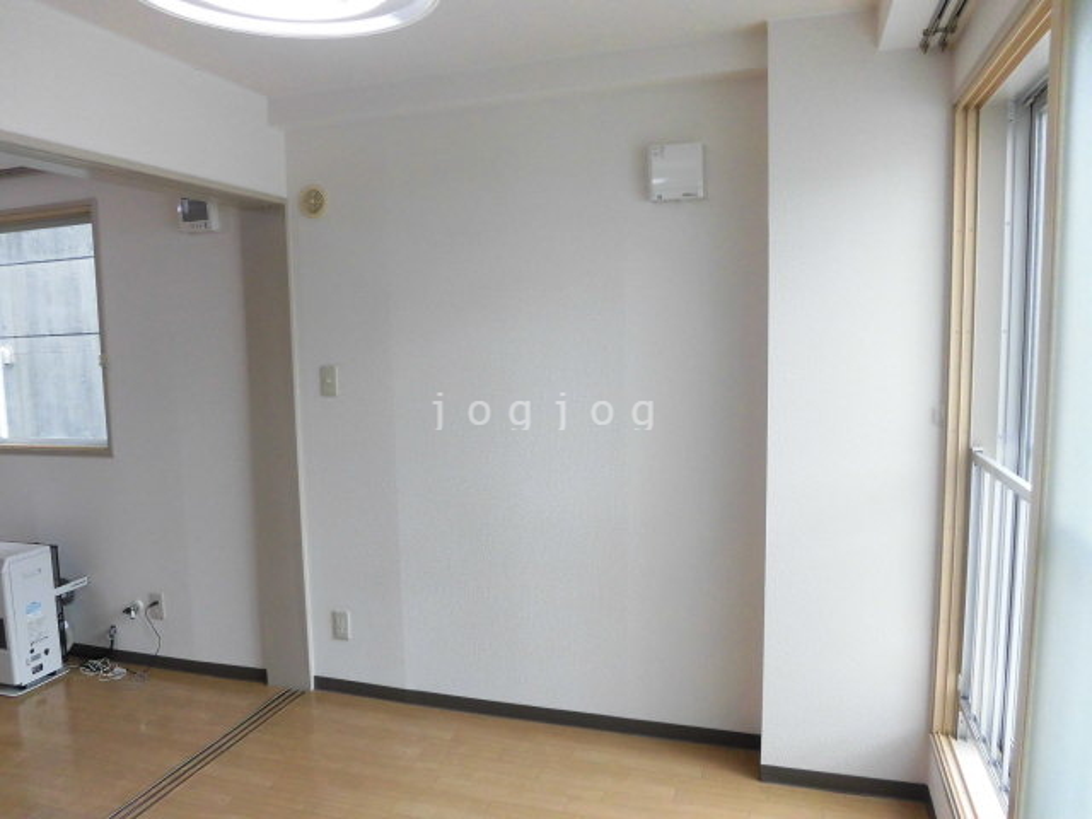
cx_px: 546
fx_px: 757
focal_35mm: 24
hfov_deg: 71.6
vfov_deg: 56.8
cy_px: 410
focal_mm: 4.3
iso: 200
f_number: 3.1
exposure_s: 1/60
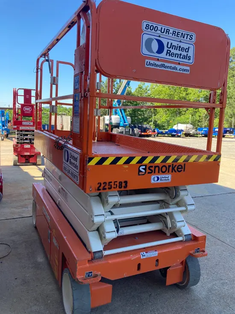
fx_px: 253
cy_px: 157
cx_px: 118
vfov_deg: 63.4
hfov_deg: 49.8
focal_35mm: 28
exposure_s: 1/284
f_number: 1.8
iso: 20
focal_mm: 3.99
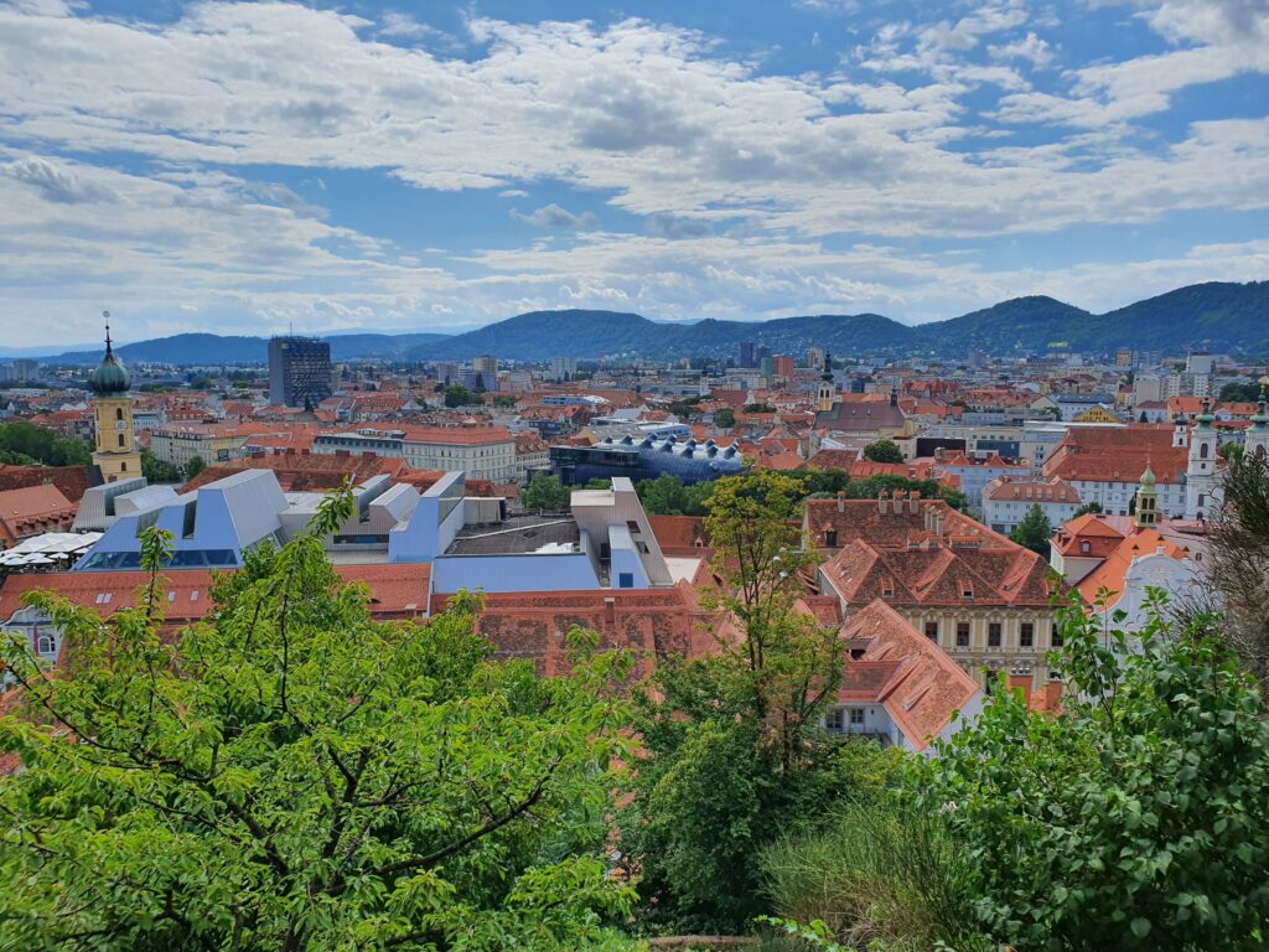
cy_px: 476
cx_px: 634
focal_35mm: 26
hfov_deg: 67.3
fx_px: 953
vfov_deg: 53.1
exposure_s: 1/1740
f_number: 2.4
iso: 50
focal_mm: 4.32
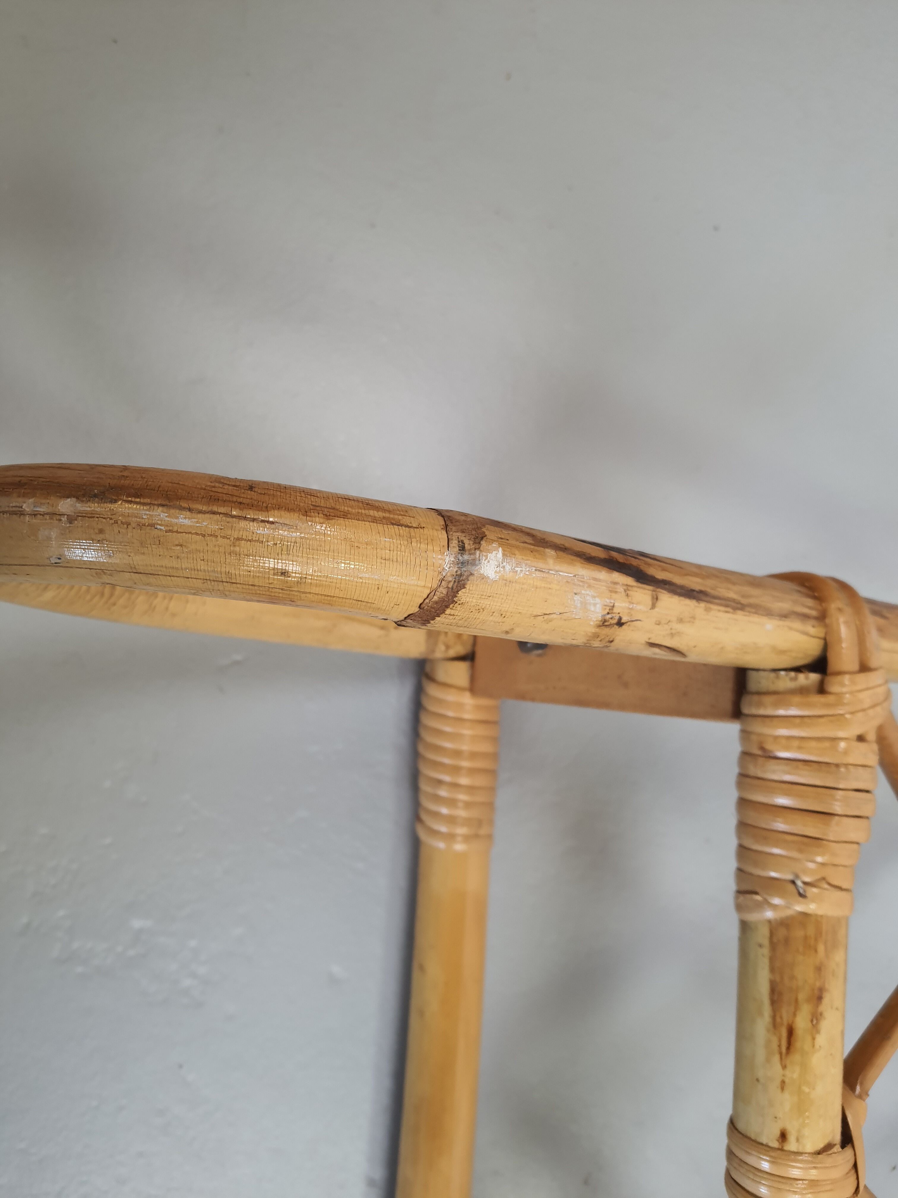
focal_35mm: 26
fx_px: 899
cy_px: 599
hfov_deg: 53.1
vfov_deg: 67.3
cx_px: 449
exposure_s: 1/100
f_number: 1.7
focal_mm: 4.32
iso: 125
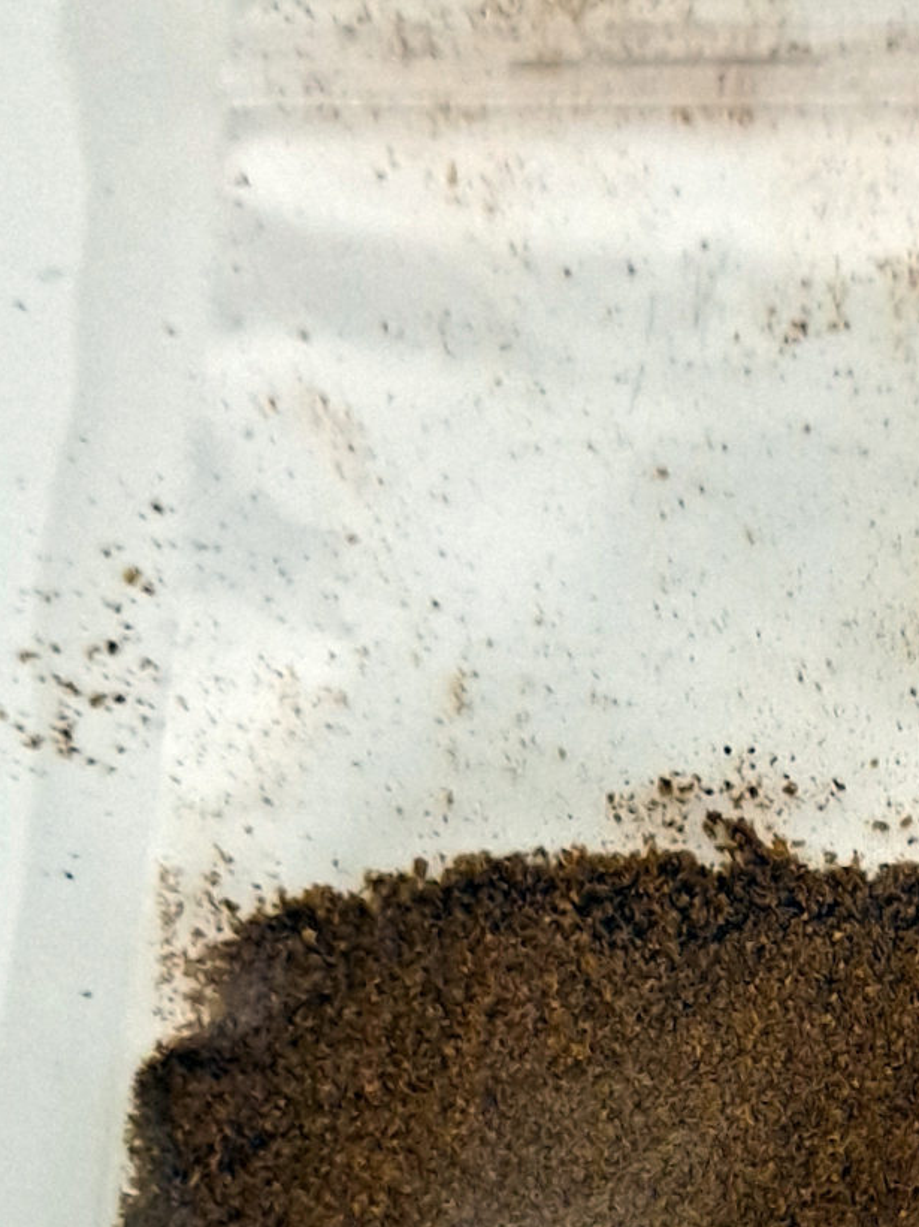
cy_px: 1339
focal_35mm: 78
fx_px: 2763
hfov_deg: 18.4
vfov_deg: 23.5
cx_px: 940
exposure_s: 1/25
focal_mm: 4.6
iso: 400
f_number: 2
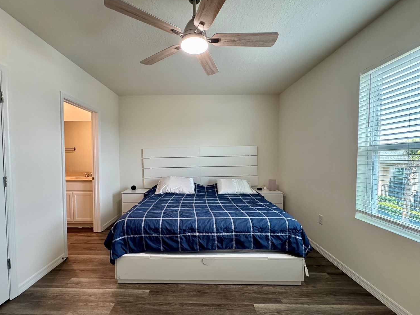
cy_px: 165
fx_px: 182
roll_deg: +0.0
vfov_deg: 81.7
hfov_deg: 98.0
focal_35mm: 15
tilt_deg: -2.7
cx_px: 196
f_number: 2.2
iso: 320
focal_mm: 2.22
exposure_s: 1/120
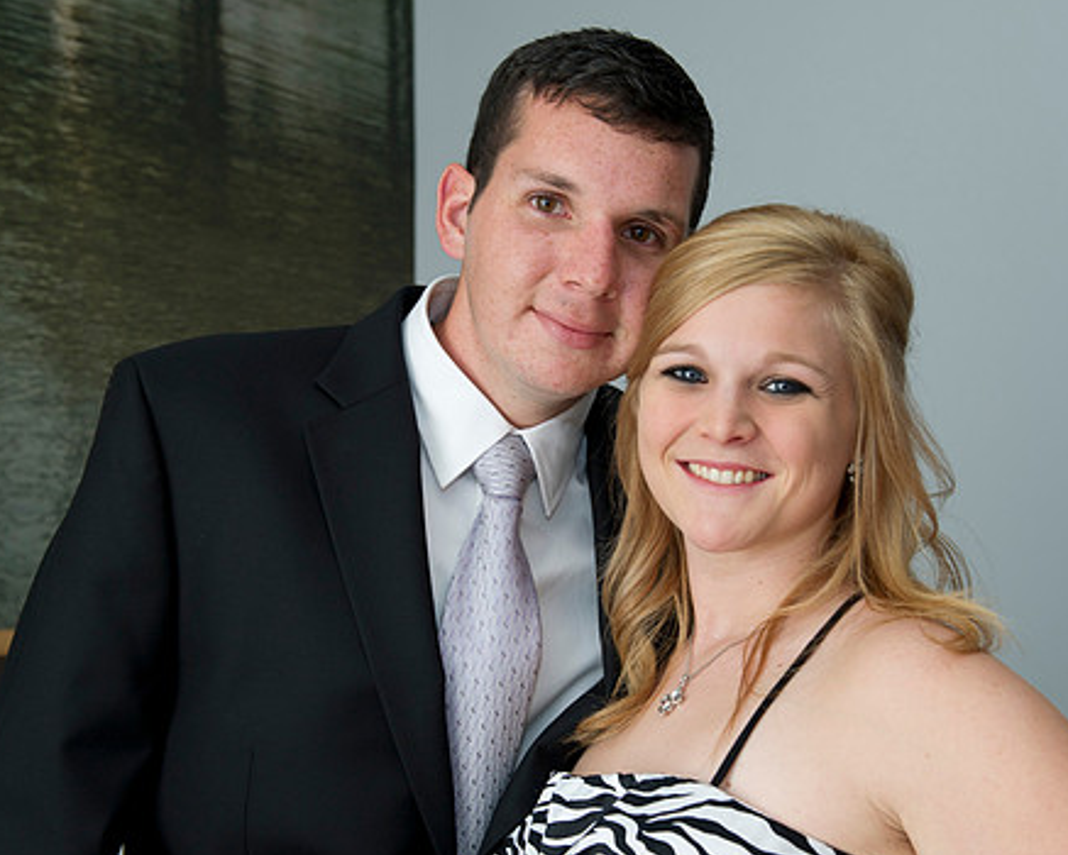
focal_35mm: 56
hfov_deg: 33.5
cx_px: 596
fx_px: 1771
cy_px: 442
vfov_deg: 27.2
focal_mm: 45
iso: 640
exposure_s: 1/50
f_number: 5.6
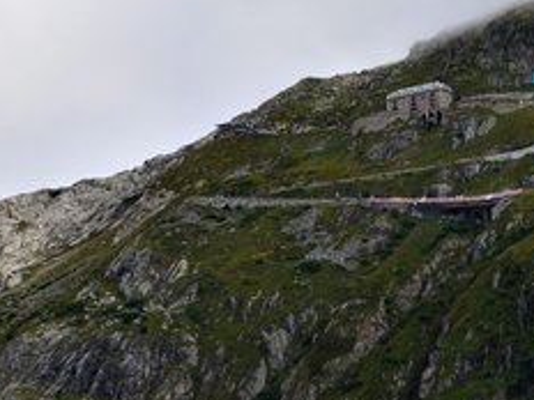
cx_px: 458
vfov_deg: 12.4
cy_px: 69
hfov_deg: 16.4
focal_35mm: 119
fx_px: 1836
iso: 320
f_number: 10
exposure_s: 1/250
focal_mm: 24
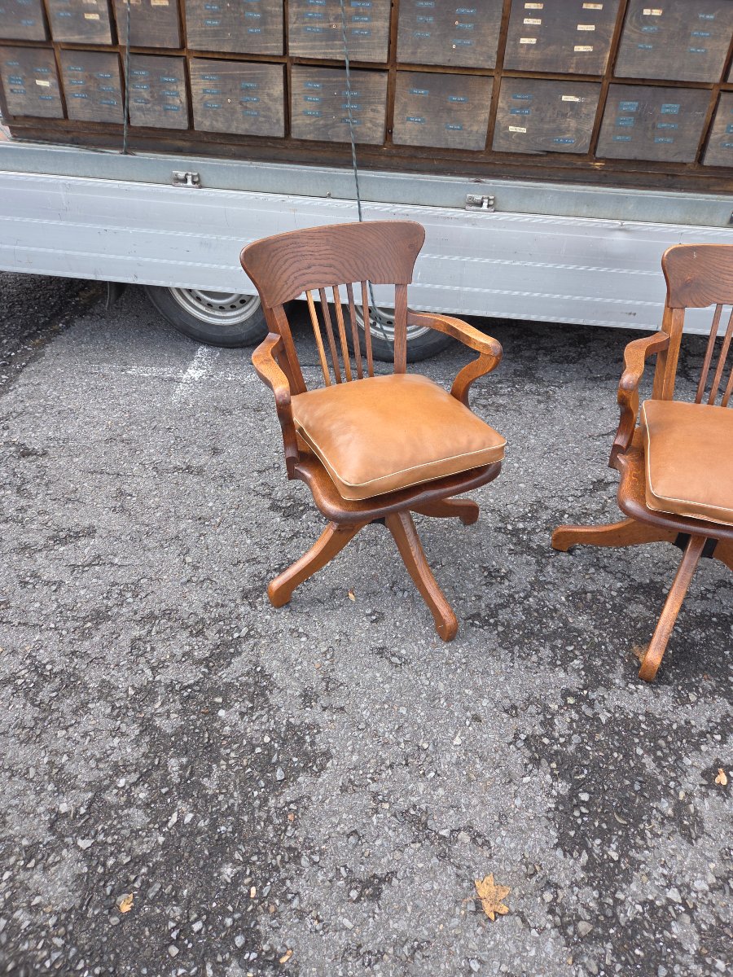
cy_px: 488
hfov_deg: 58.9
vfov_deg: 73.9
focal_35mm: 23
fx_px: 649
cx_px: 366
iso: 25
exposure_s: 1/216
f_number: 1.8
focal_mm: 5.4
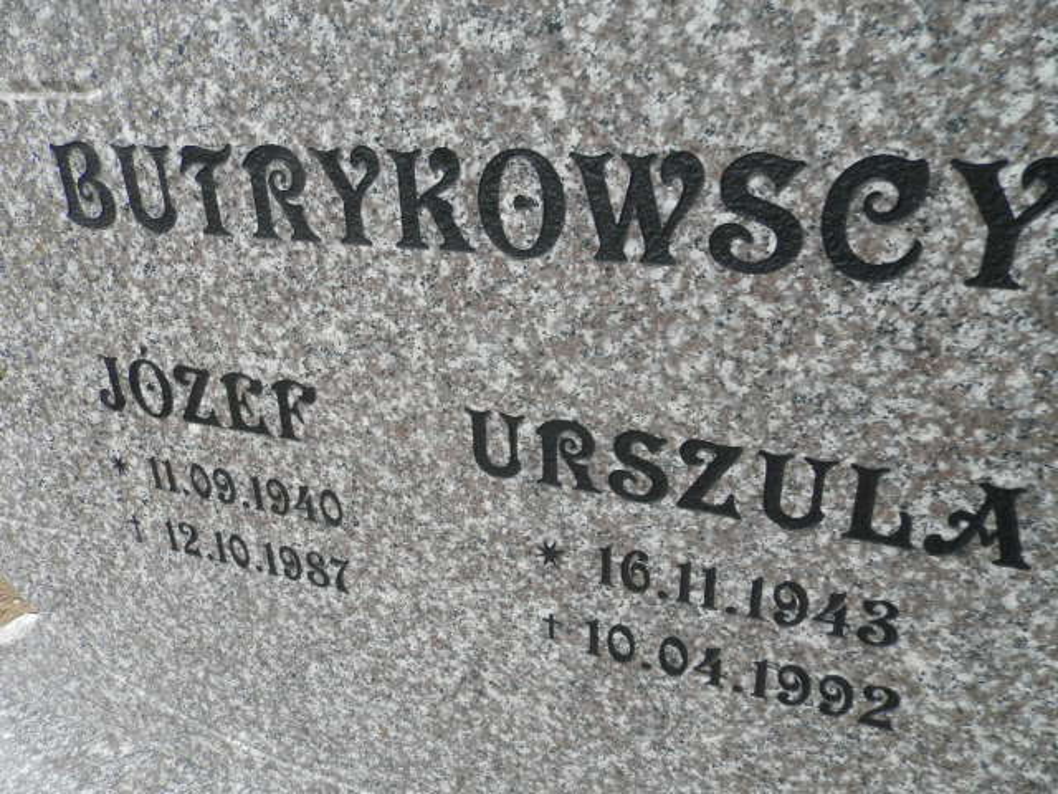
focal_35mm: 25
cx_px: 529
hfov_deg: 69.4
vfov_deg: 54.9
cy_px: 397
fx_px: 764
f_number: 3.1
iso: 125
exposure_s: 1/30
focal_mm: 4.5
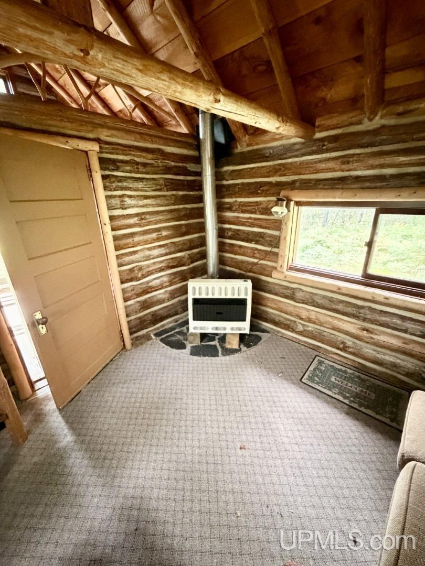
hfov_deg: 85.7
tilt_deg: -22.0
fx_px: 229
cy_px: 283
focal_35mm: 14
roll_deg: +0.4
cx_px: 212
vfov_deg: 102.1
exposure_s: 1/41
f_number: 2.2
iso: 1250
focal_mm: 2.22
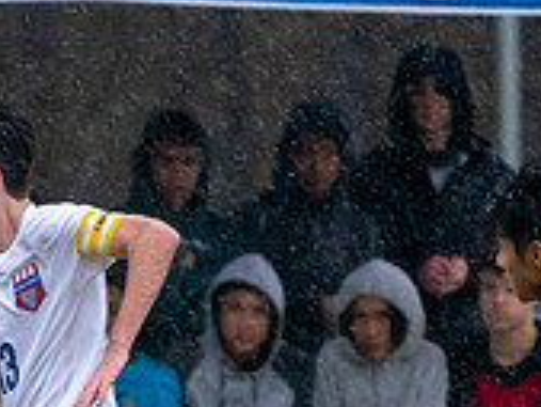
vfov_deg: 0.8
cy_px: 718
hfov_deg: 1.0
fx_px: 30716
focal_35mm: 1964
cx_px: -5
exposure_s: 1/1000
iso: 3200
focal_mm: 345
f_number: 5.6
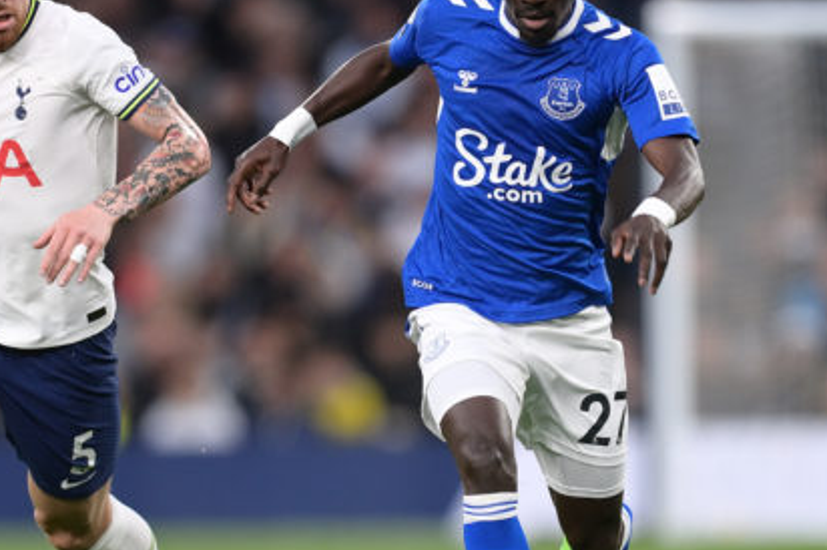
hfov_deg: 2.8
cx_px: 389
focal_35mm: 729
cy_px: 333
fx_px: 16733
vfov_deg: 1.9
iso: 1600
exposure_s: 1/1250
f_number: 2.8
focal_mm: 400
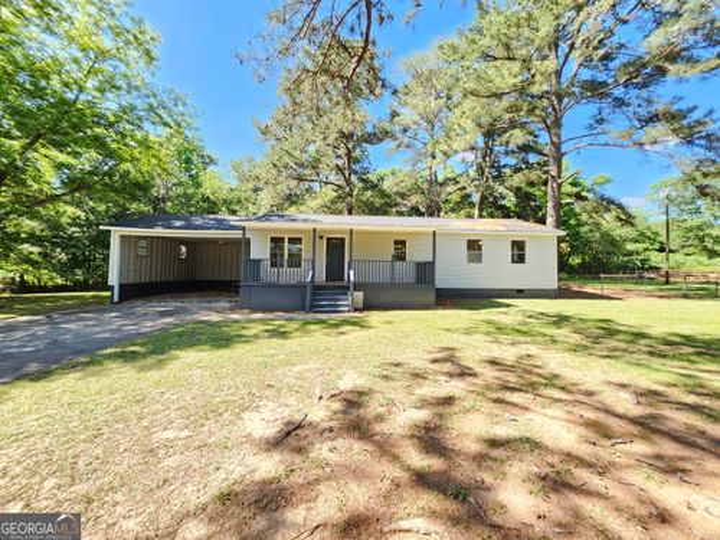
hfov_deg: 106.2
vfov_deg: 89.9
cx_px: 360
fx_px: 270
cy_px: 270
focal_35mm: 13
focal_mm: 1.74
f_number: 2.2
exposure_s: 1/134
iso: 40
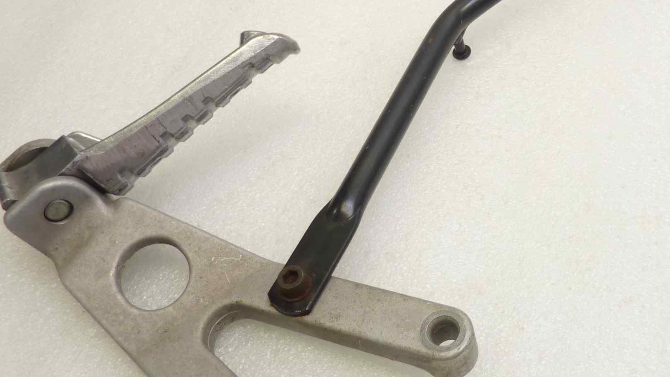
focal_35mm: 43
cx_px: 456
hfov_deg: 46.5
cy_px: 125
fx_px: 764
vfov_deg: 27.5
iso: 80
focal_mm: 4.1
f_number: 3.3
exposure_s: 1/15
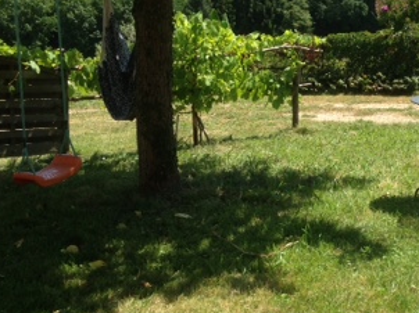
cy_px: 154
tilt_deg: -14.8
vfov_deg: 21.0
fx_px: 847
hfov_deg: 26.8
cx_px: 380
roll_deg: -2.6
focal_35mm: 70
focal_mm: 4.12
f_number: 2.4
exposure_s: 1/733
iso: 50
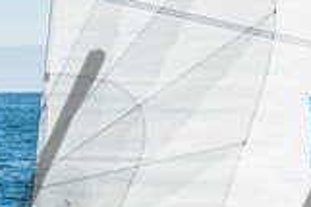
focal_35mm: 336
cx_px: 381
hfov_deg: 6.1
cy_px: 326
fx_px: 2900
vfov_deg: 4.1
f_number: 10
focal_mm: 93
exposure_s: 1/320
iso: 400
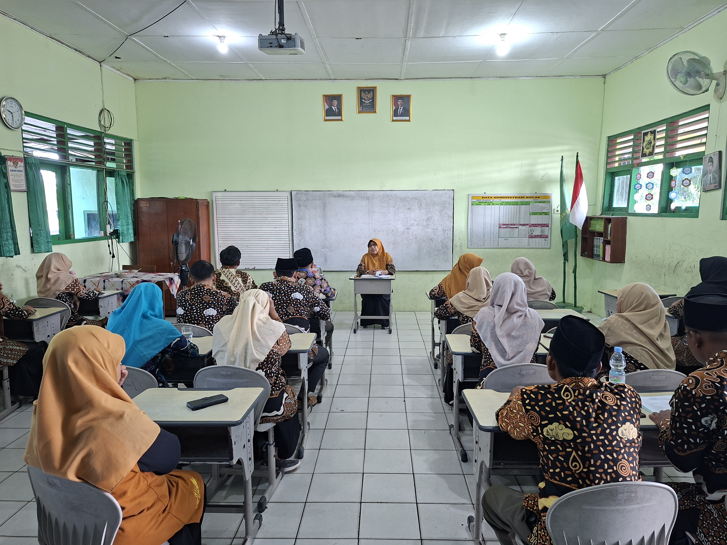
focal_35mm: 23
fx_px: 483
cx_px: 364
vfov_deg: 58.9
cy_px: 272
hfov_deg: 73.9
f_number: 1.8
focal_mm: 5.54
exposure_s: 1/50
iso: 250
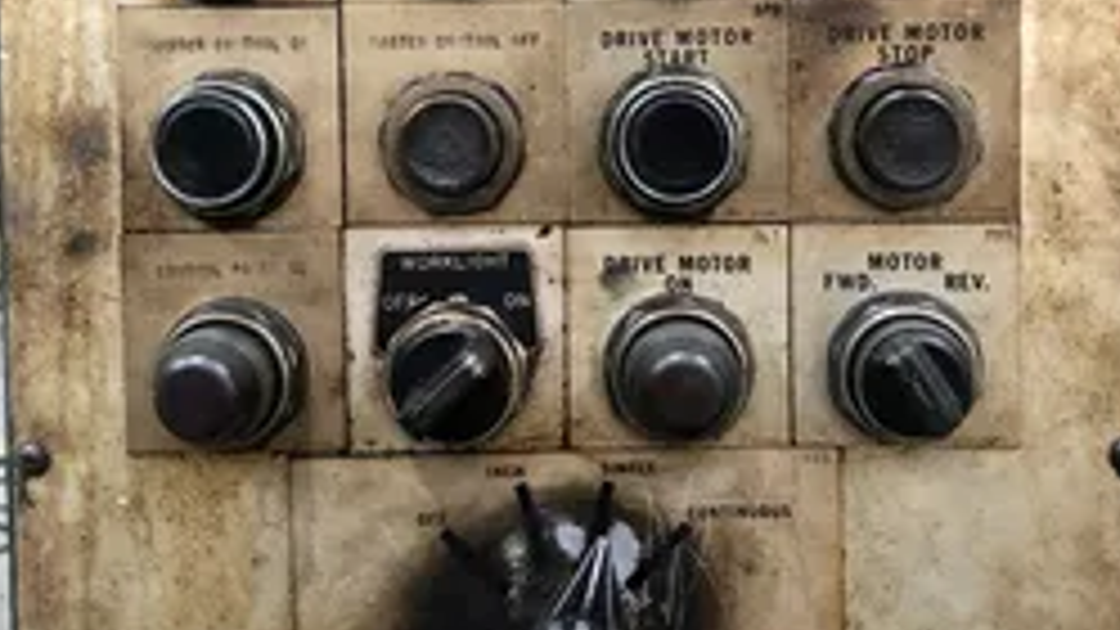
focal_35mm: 49
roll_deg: -1.7
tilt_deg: -3.0
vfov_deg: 24.2
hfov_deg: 42.1
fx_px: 1455
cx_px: 603
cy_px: 180
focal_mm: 4
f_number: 1.8
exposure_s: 1/20
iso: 40
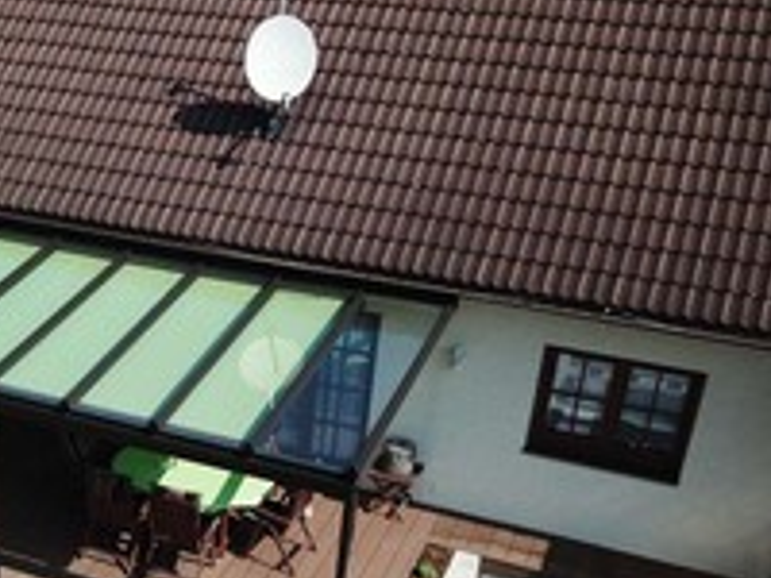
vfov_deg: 27.5
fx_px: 1158
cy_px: 455
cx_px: 127
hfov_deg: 35.3
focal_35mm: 52
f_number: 2.2
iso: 100
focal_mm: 4.73
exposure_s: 1/1227
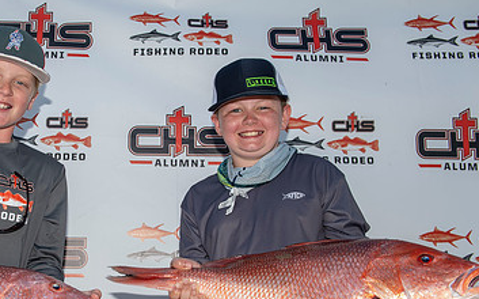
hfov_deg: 34.8
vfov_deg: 22.5
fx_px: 744
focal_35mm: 57
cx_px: 109
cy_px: 215
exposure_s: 1/160
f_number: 7.1
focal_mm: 32
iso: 50
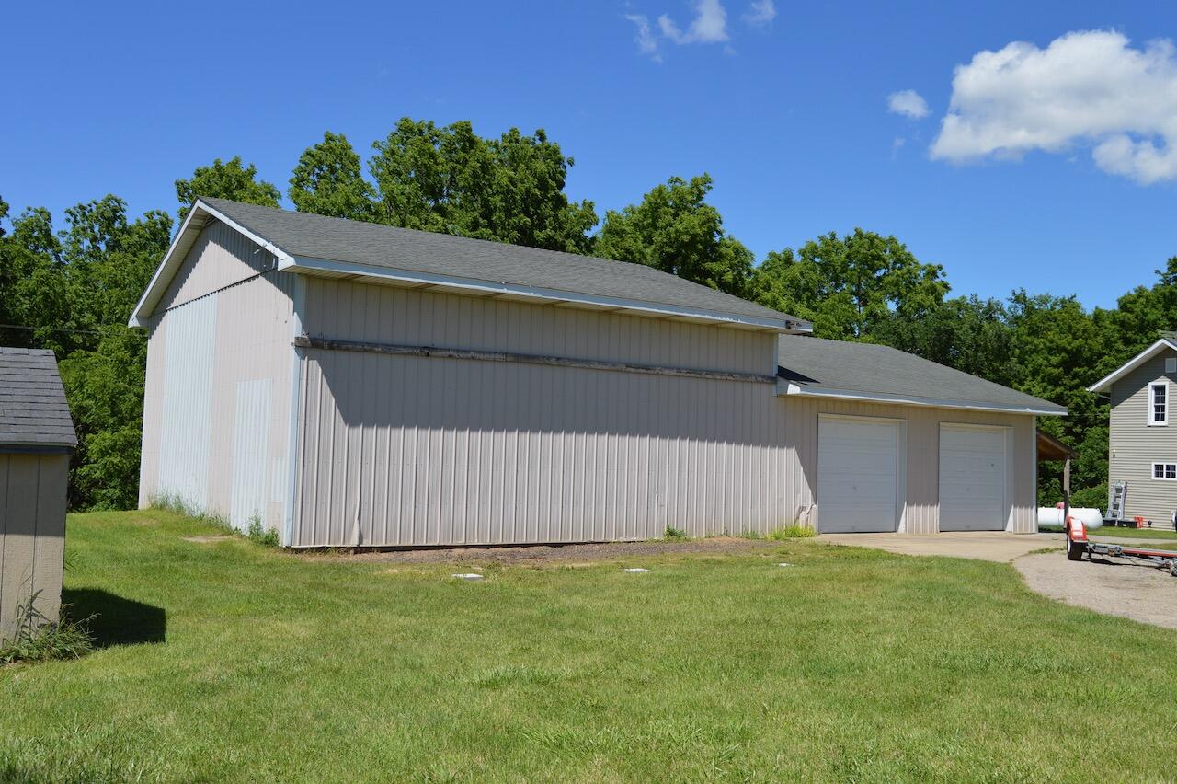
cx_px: 588
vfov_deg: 39.9
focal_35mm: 33
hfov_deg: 57.2
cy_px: 392
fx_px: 1078
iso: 100
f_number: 9
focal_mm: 22
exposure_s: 1/320
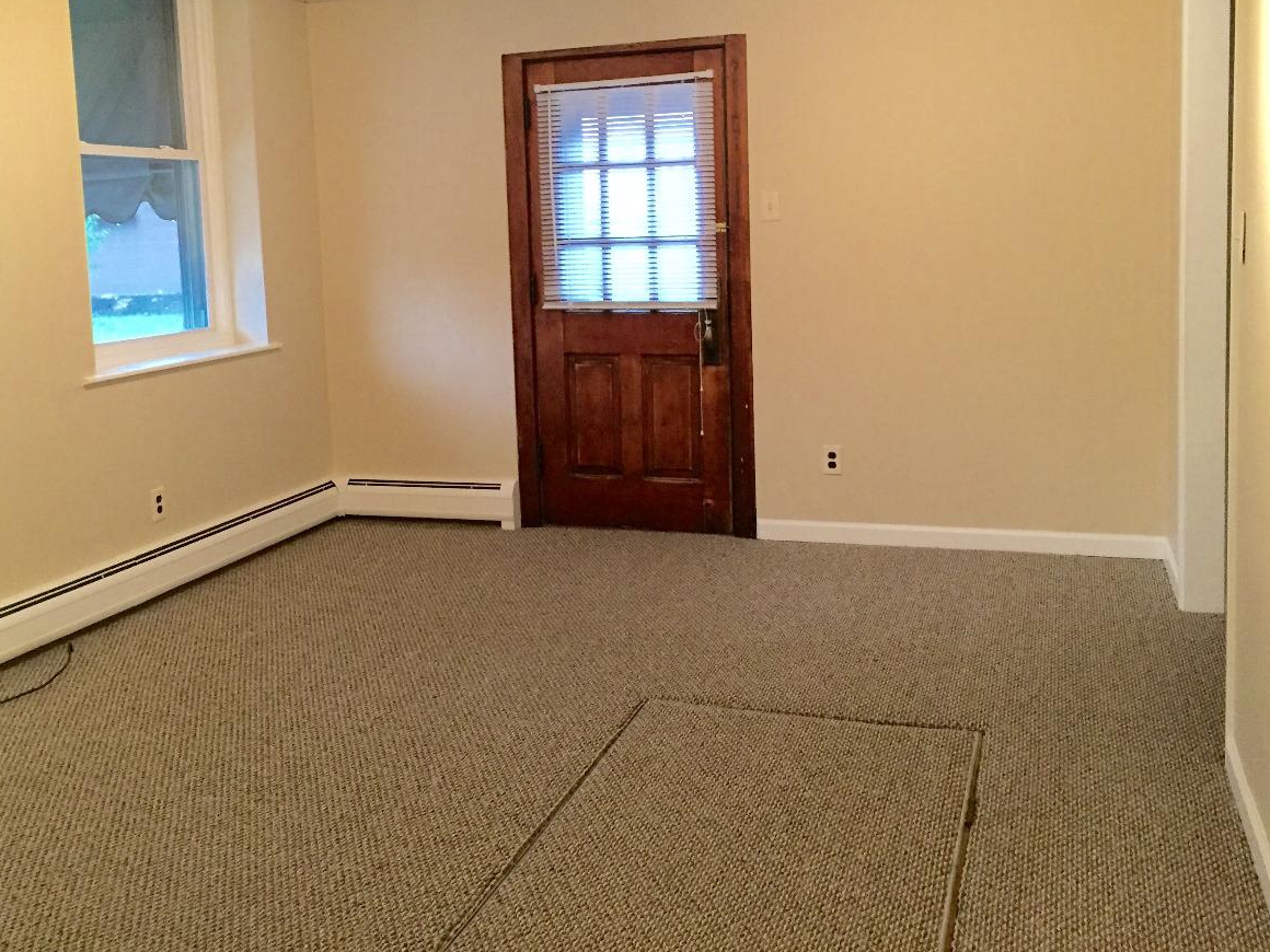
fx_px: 1321
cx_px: 574
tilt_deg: -5.5
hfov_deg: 51.3
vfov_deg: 39.4
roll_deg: +4.0
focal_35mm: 36
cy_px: 370
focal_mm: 4.15
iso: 250
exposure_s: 1/17
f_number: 2.2
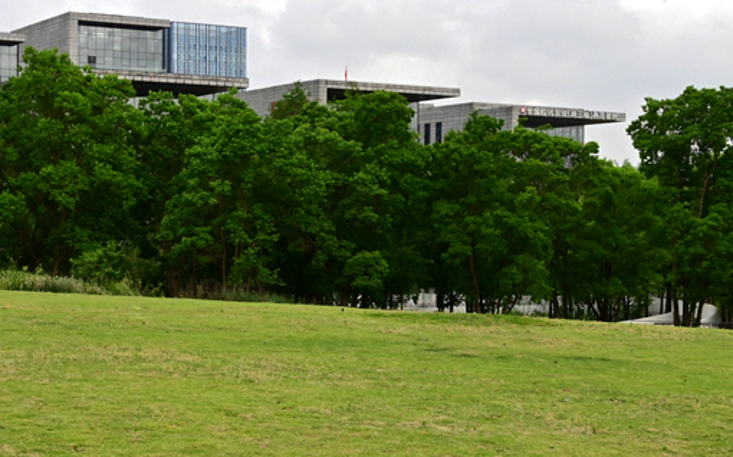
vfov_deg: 17.8
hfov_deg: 28.0
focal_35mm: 73
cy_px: 266
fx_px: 1461
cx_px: 267
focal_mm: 30.5
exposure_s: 1/2000
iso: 1600
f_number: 8
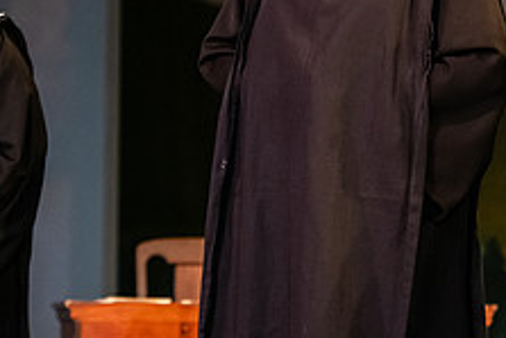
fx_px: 4754
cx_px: 313
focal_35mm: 338
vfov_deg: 4.1
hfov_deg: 6.1
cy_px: -58
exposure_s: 1/200
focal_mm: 130
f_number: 3.2
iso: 4000
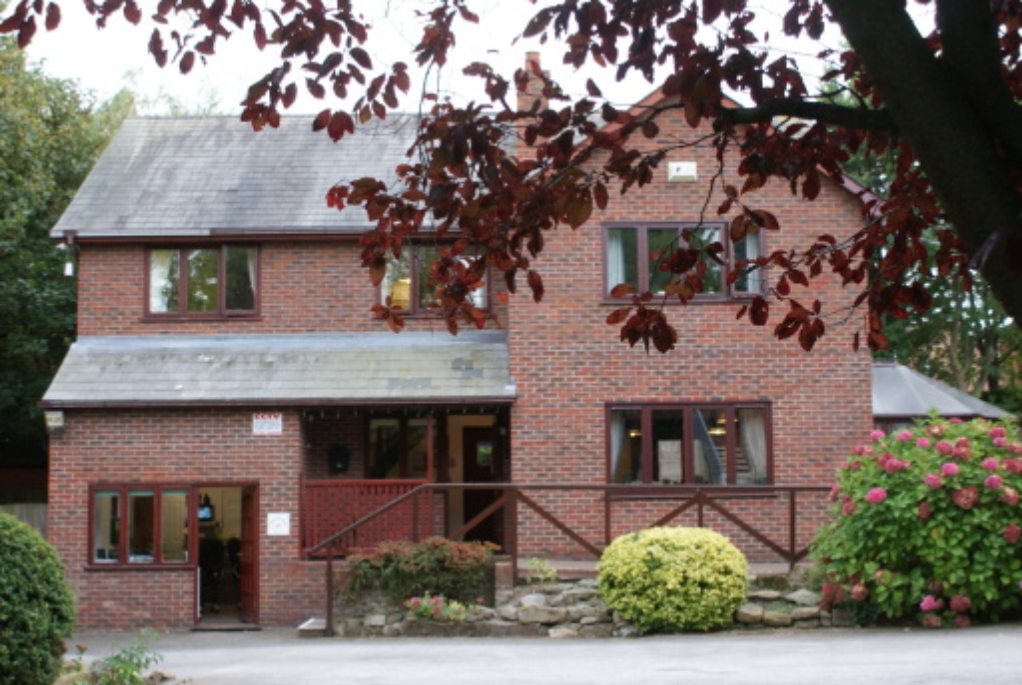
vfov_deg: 30.0
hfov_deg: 43.5
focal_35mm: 45
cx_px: 511
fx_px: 1279
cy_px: 342
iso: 200
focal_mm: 30
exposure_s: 1/60
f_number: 5
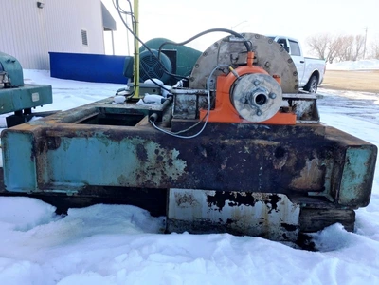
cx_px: 190
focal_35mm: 29
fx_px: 318
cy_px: 142
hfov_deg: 61.7
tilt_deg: -13.8
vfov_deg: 48.2
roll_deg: +0.6
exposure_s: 1/986
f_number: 2.2
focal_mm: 4.15
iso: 25
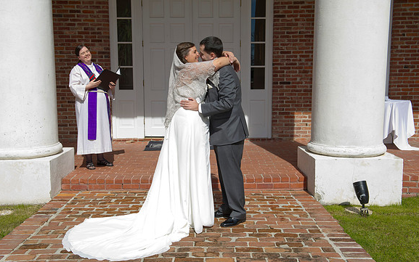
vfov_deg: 29.9
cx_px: 209
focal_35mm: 43
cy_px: 134
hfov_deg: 46.2
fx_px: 491
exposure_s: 1/200
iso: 100
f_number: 10
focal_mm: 42
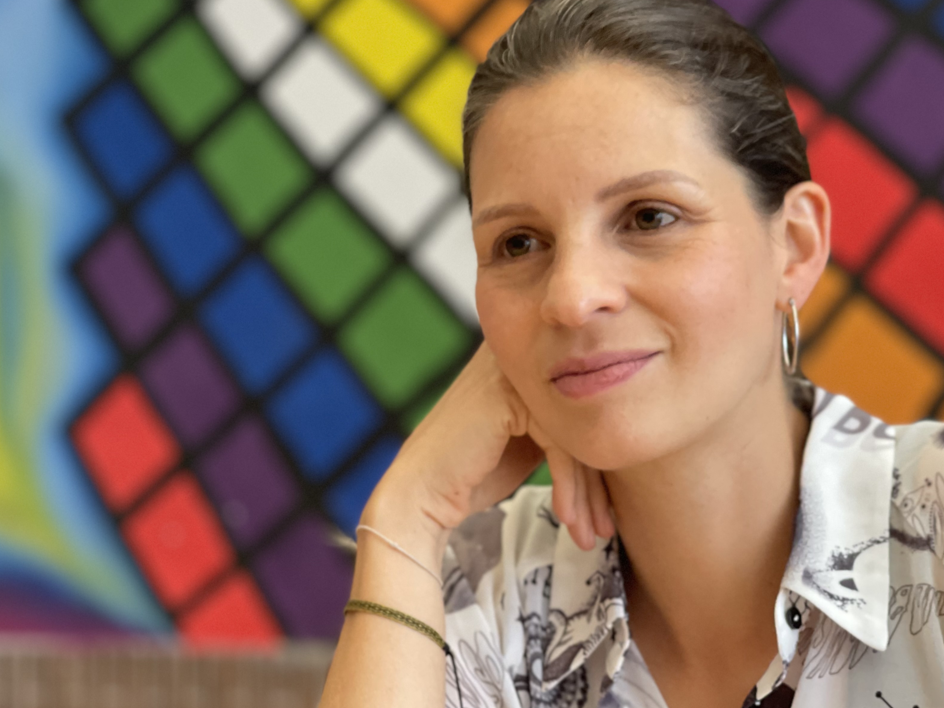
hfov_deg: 23.8
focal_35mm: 82
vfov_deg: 18.0
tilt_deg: +4.1
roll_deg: +0.3
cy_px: 291
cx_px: 532
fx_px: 2236
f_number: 2.2
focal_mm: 7.5
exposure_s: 1/61
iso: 250
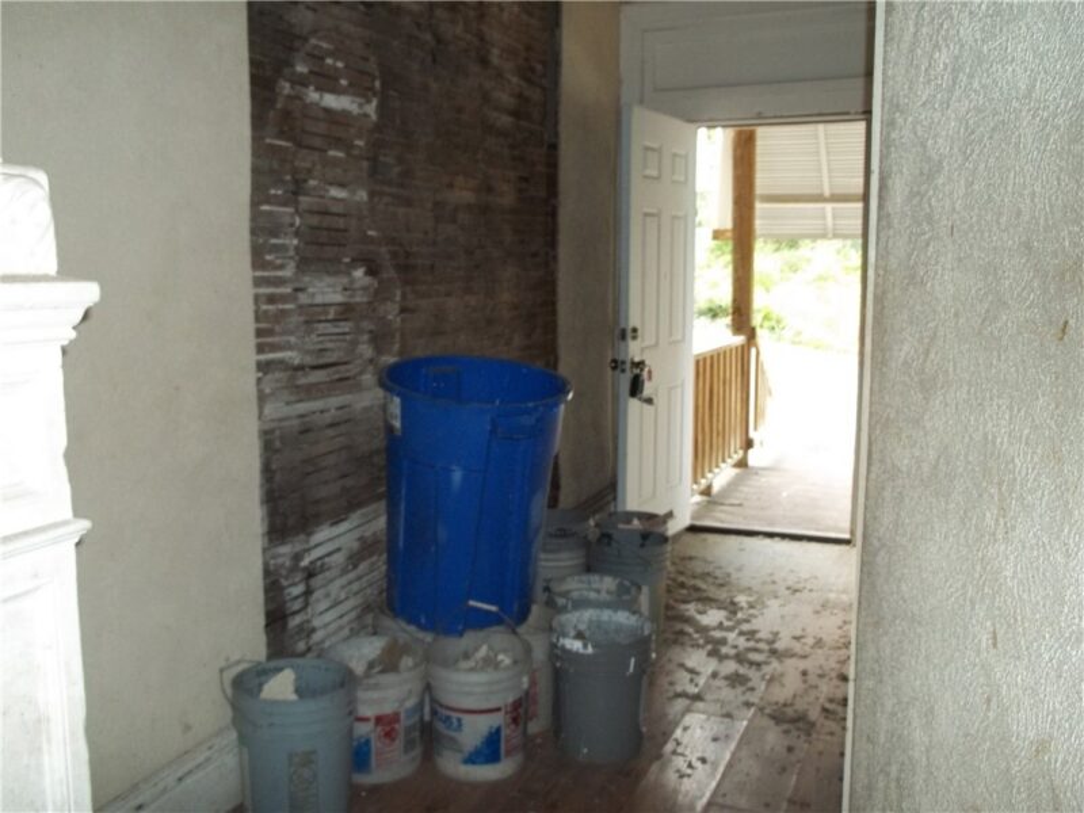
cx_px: 542
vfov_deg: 42.9
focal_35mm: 33
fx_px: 1033
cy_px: 406
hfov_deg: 55.4
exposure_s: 1/30
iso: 160
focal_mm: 5.9
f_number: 3.3
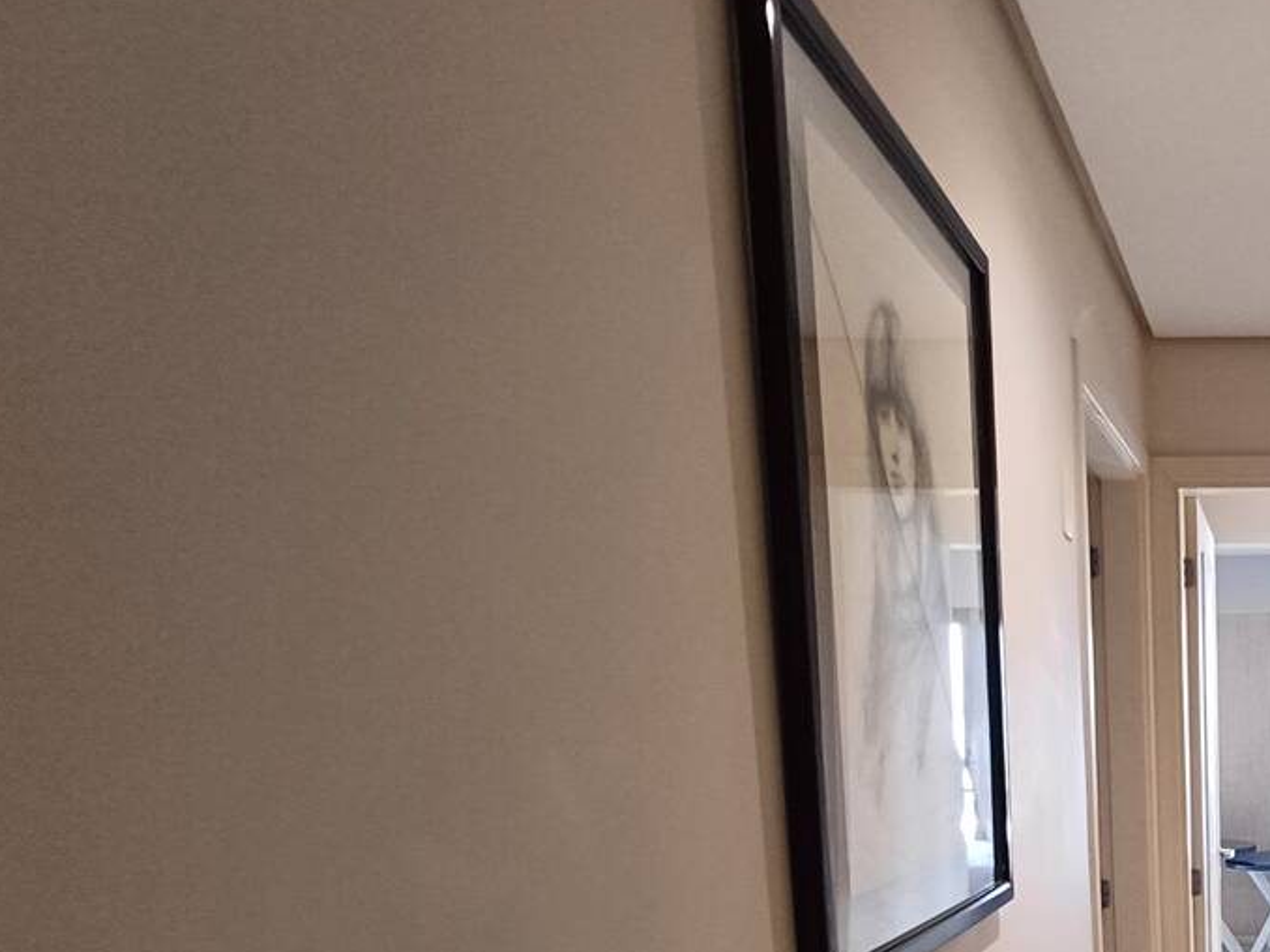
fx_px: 1247
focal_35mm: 34
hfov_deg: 44.2
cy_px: 898
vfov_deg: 38.2
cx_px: 1324
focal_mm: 1.64
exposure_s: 1/24
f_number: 2.2
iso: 160
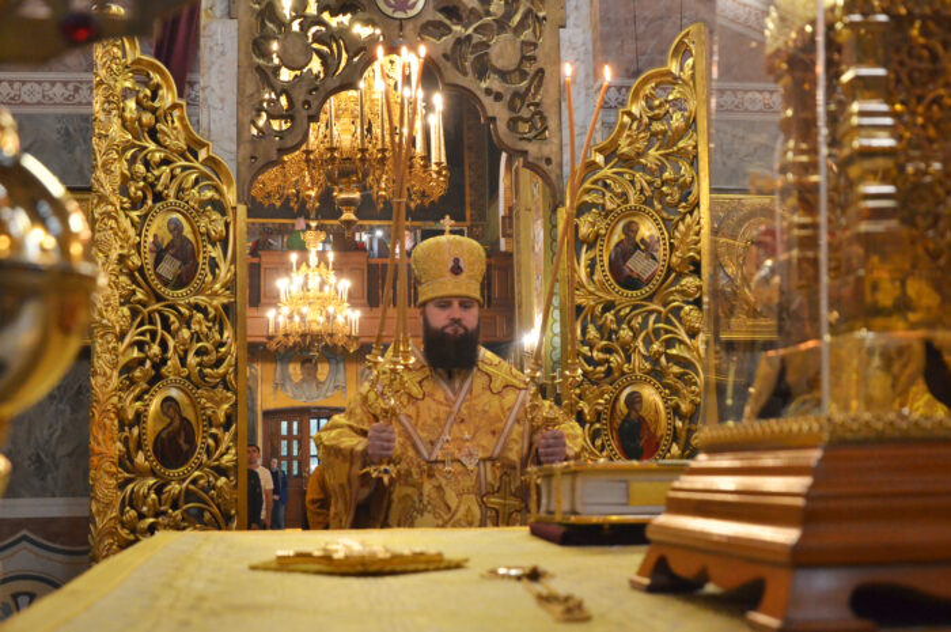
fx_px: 1346
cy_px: 316
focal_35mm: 51
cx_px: 476
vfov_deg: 26.4
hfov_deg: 38.9
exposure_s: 1/50
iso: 2500
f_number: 6.3
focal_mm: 34
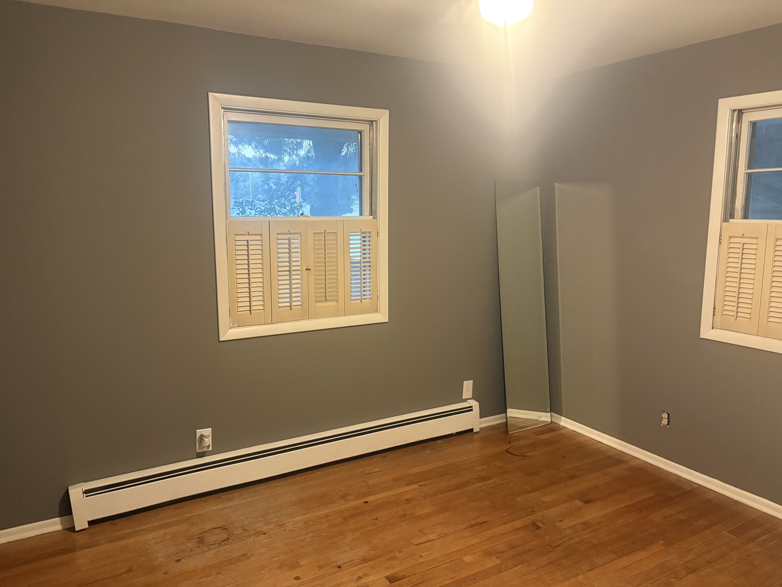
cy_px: 294
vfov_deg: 53.1
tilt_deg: -8.3
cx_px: 391
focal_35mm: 26
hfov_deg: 67.3
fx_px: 587
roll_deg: +0.3
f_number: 1.6
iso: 500
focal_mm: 5.96
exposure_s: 1/40
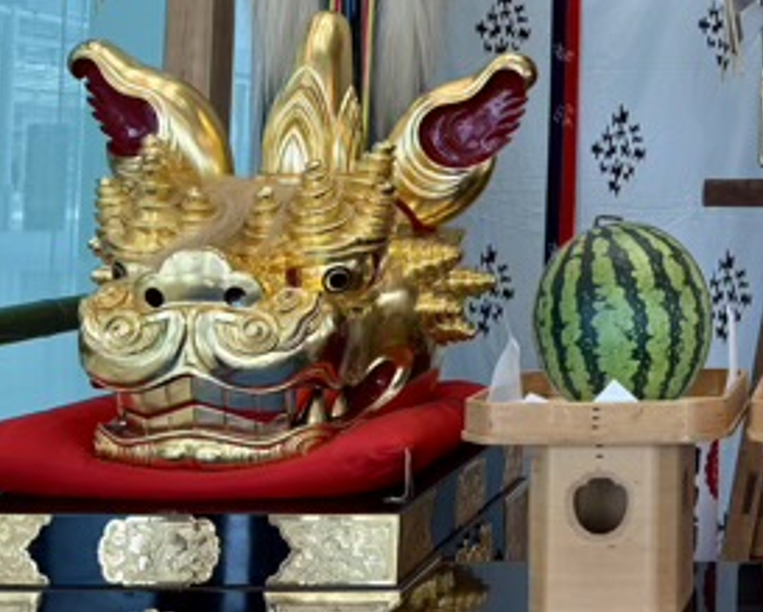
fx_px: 1469
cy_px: 74
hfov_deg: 26.2
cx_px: 900
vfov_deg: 23.0
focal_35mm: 65
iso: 32
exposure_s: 1/119
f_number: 1.6
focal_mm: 5.96
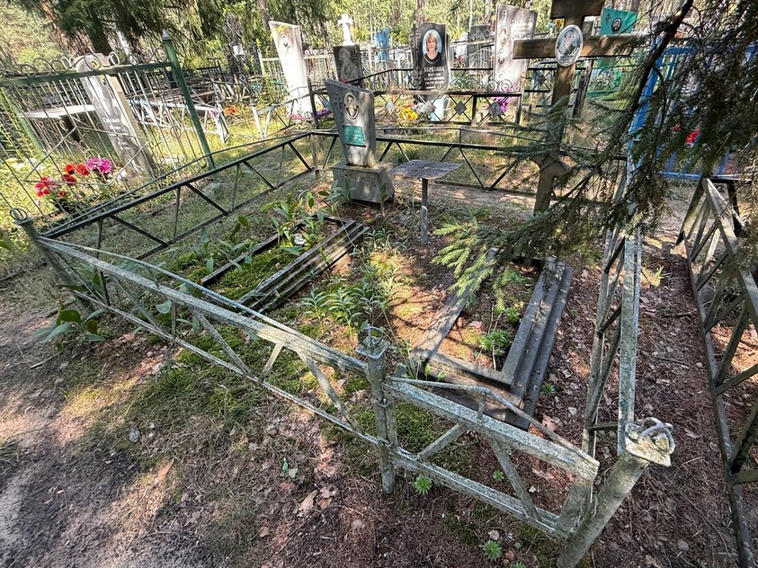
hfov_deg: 90.9
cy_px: 296
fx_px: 372
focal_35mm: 17
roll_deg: +6.0
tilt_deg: -34.7
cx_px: 400
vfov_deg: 74.7
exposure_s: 1/99
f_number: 2.2
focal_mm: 2.22
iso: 100
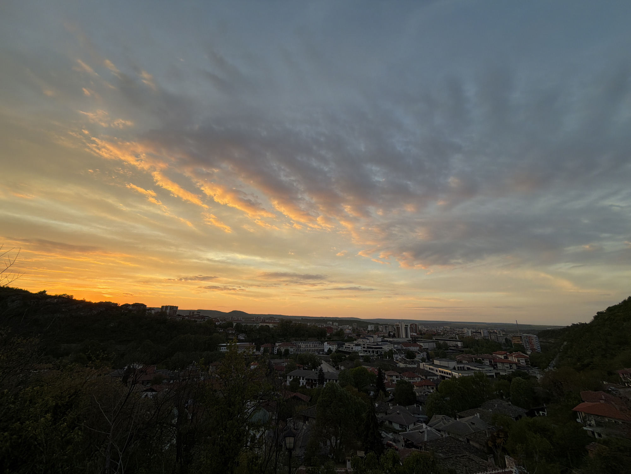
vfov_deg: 85.7
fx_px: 255
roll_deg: -1.2
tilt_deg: +18.0
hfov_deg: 102.1
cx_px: 316
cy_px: 237
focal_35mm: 14
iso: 40
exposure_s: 1/173
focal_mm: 2.22
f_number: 2.2
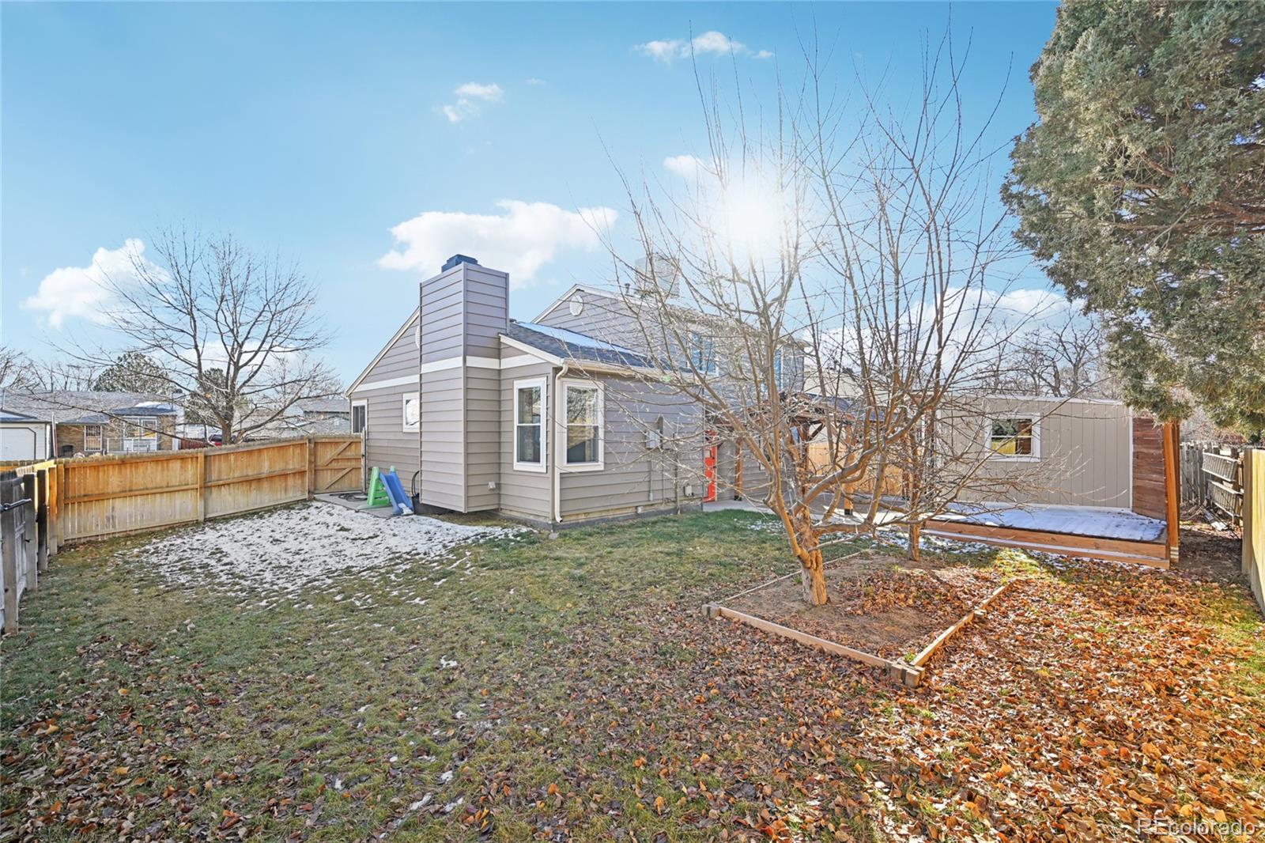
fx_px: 545
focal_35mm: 16
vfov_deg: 75.5
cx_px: 632
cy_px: 422
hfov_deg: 98.6
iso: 64
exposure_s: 1/40
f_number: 8
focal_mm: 15.5
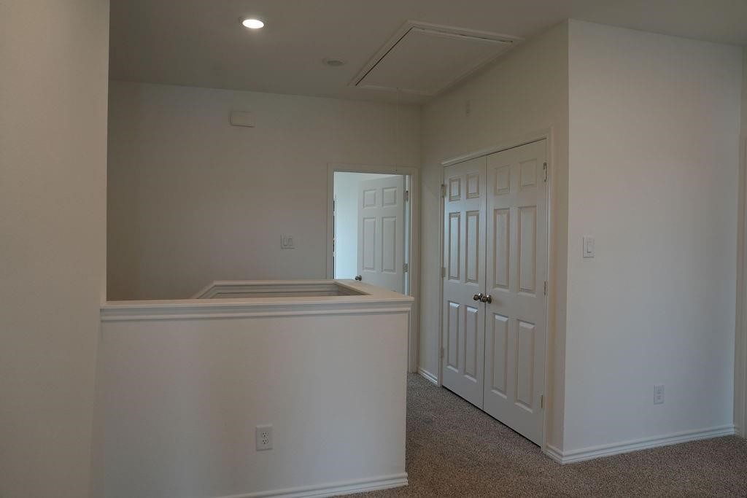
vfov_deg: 53.1
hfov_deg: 73.7
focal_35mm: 24
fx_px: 498
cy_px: 249
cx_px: 374
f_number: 4
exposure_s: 1/160
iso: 500
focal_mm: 24
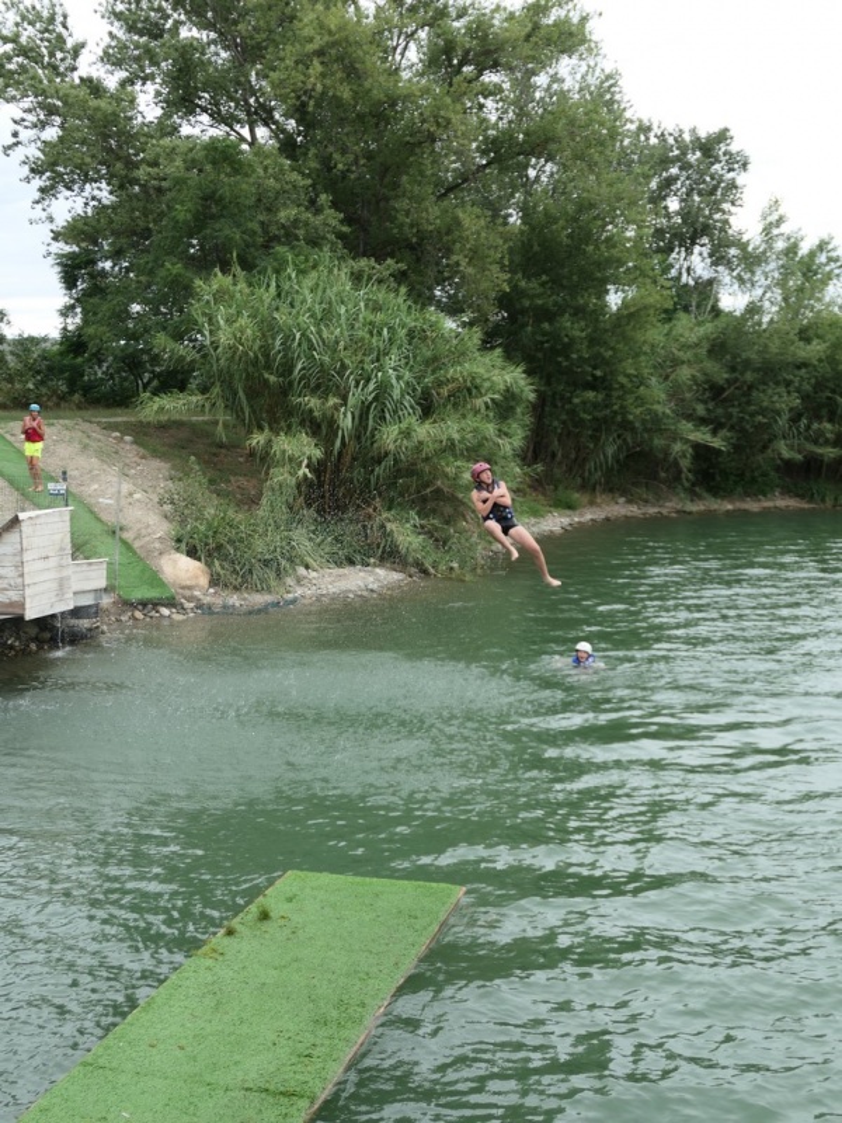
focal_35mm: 42
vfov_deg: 44.8
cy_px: 562
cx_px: 421
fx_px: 1362
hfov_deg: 34.3
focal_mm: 14.2
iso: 125
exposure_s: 1/640
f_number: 2.8
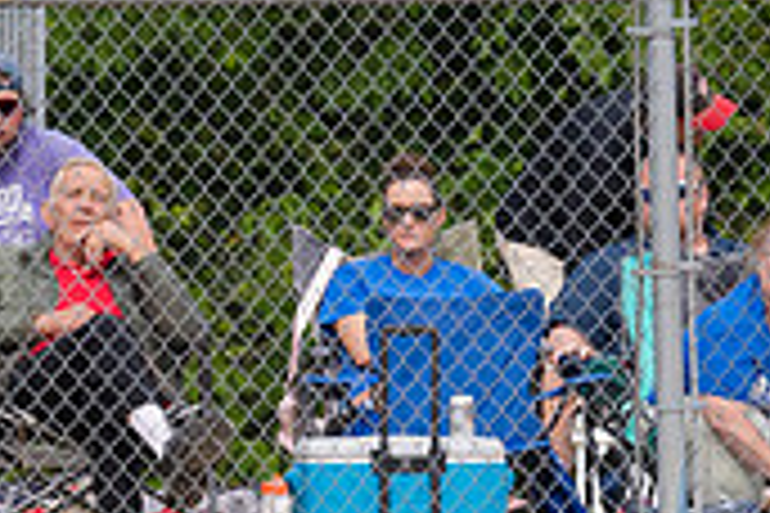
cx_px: -441
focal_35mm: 1019
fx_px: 21794
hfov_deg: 2.0
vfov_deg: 1.3
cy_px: 212
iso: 320
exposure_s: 1/1600
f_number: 5.6
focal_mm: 200
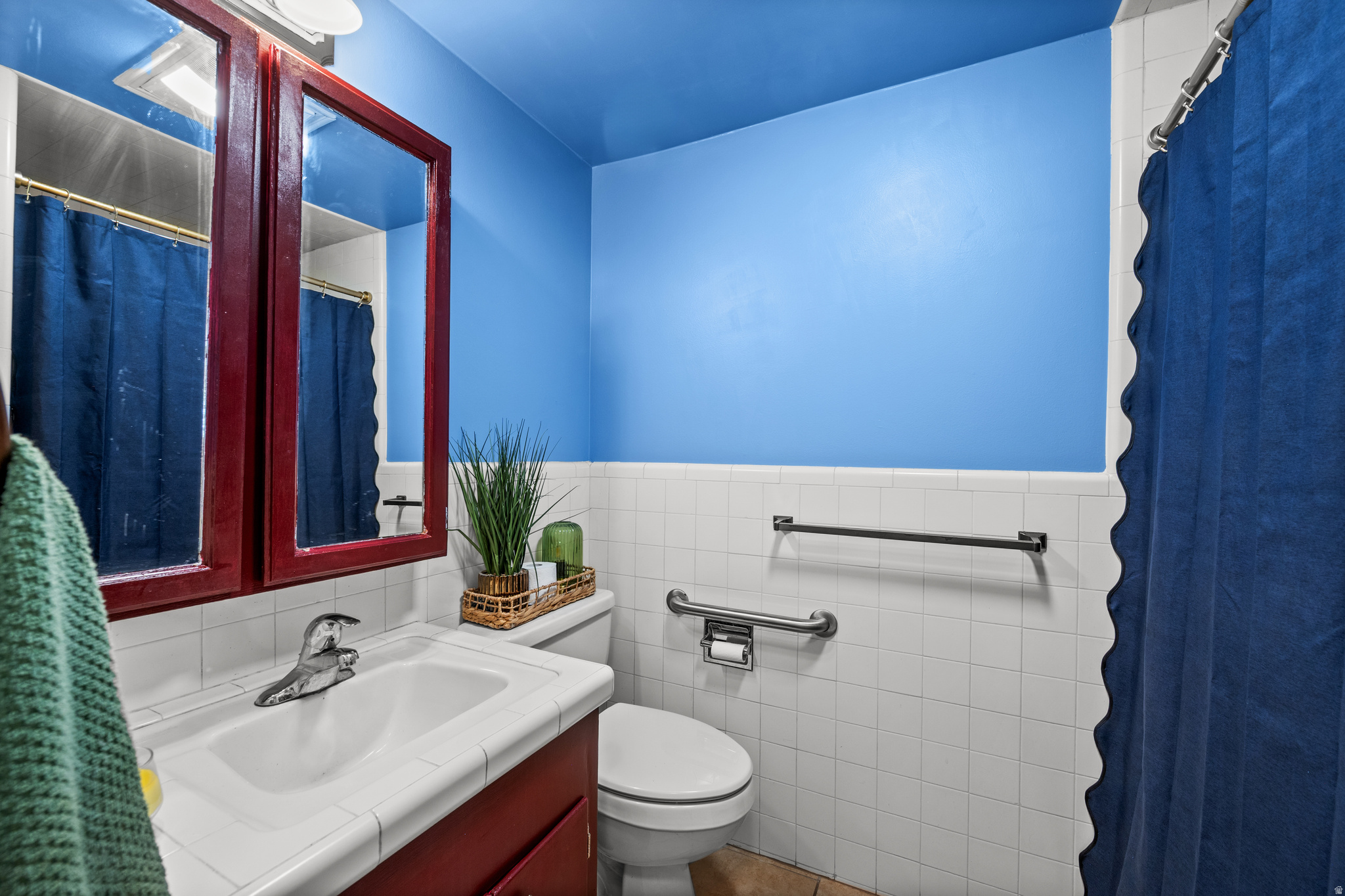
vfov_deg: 81.2
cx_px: 672
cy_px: 448
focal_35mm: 14
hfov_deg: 104.3
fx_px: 523
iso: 500
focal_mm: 14
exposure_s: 1/6
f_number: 7.1
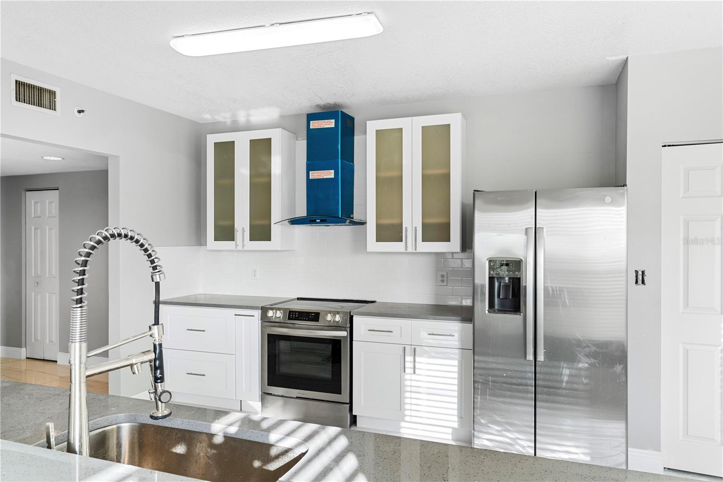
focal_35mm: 25
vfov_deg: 51.3
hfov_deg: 71.5
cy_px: 241
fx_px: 502
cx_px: 362
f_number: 9
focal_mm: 25
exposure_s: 1/10
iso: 400
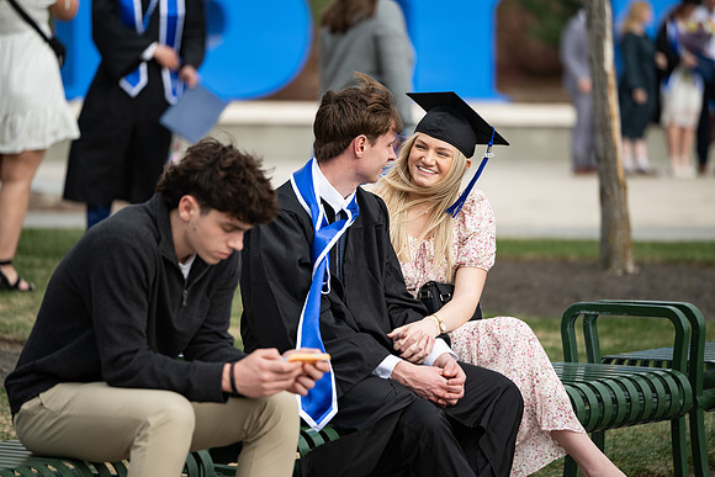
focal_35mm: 180
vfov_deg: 7.6
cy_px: 238
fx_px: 3576
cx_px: 358
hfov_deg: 11.4
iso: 100
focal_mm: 180
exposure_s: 1/800
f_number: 2.8
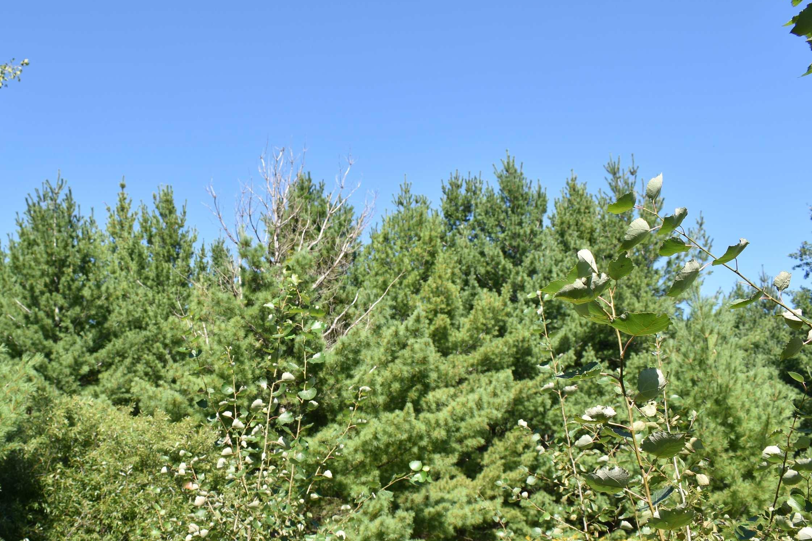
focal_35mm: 37
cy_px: 338
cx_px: 296
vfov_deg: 35.7
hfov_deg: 51.3
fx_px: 834
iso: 160
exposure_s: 1/250
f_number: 8
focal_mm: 18
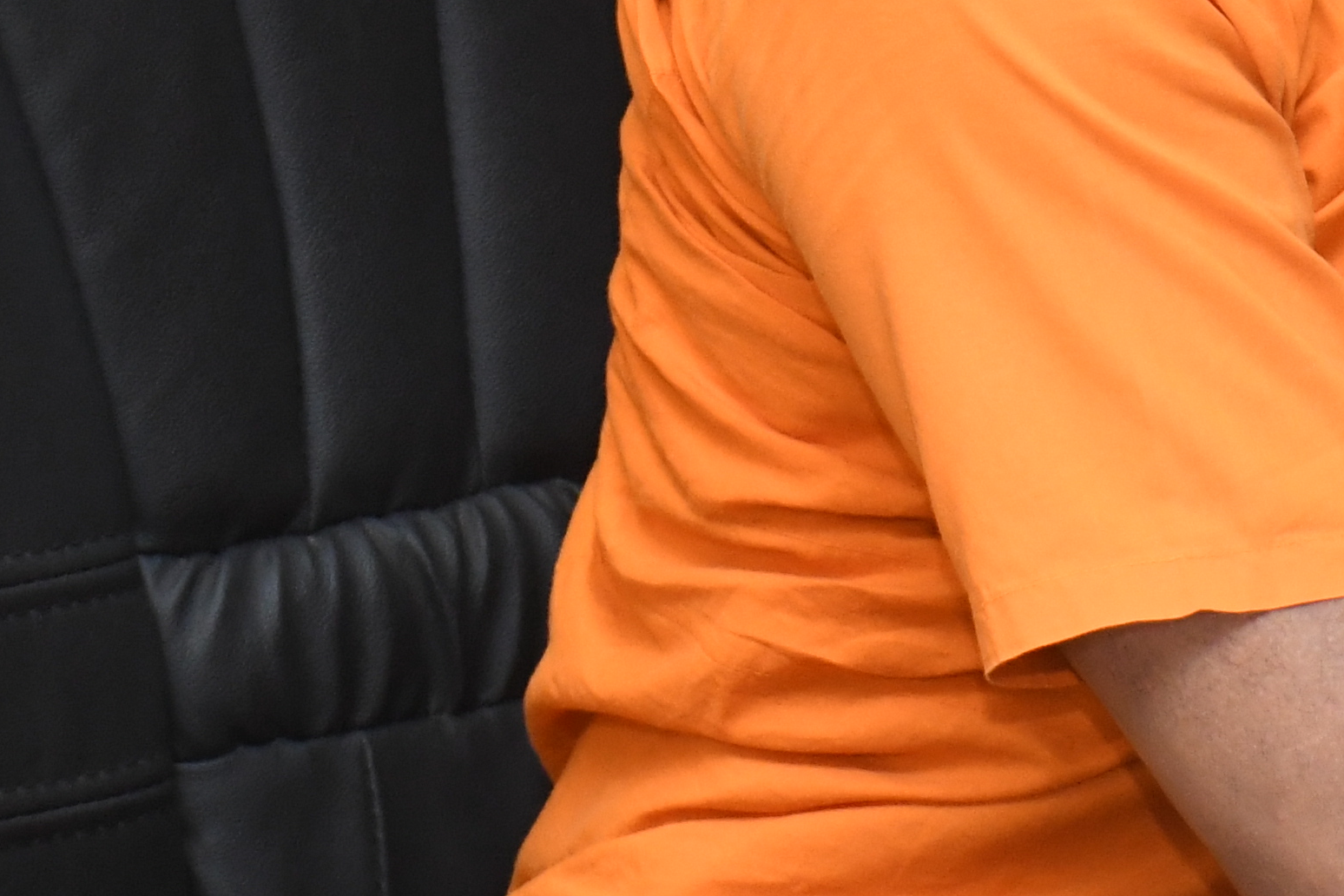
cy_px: -69
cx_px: 1623
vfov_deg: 5.3
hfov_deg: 7.9
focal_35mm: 259
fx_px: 9669
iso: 2000
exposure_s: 1/100
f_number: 7.1
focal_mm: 48
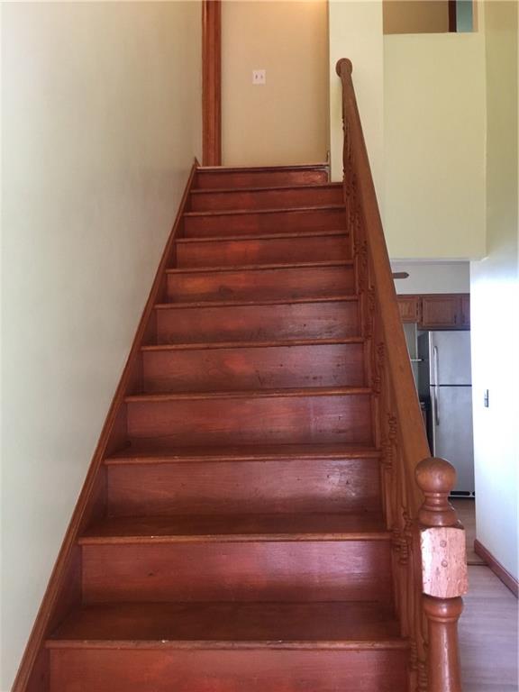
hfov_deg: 48.2
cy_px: 346
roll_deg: +0.3
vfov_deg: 61.7
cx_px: 260
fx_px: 580
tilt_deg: +3.3
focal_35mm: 29
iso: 125
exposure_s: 1/8
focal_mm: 4.15
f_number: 2.2
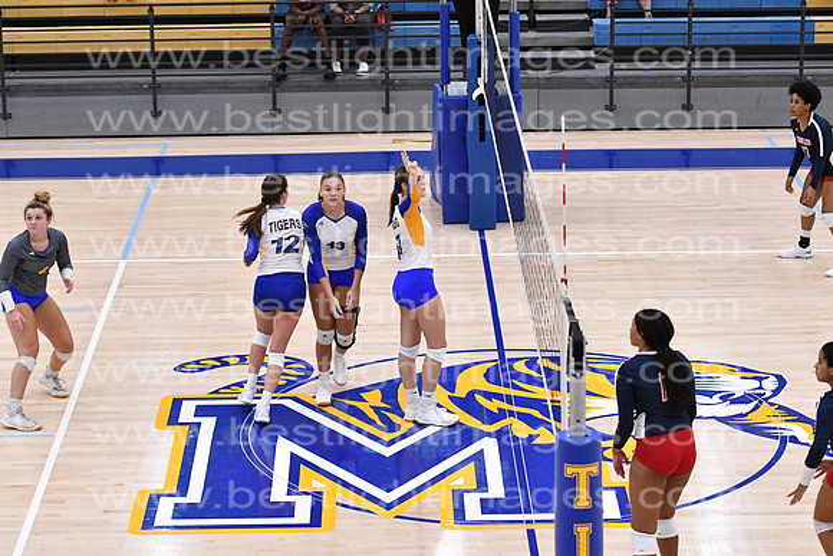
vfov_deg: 13.0
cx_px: 416
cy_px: 278
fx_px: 2430
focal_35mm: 105
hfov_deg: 19.5
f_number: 3.2
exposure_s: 1/1000
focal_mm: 70
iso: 6400
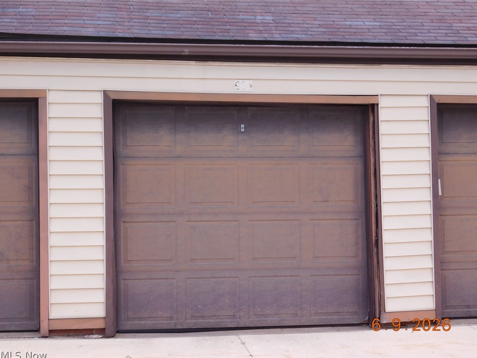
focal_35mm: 67
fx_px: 923
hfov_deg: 29.0
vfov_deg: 21.9
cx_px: 239
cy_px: 181
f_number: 4.2
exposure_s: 1/640
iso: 125
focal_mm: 11.7
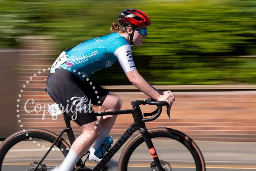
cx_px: 137
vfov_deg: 11.1
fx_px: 880
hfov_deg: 16.6
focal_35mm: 124
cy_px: 37
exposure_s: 1/40
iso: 100
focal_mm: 70
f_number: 18
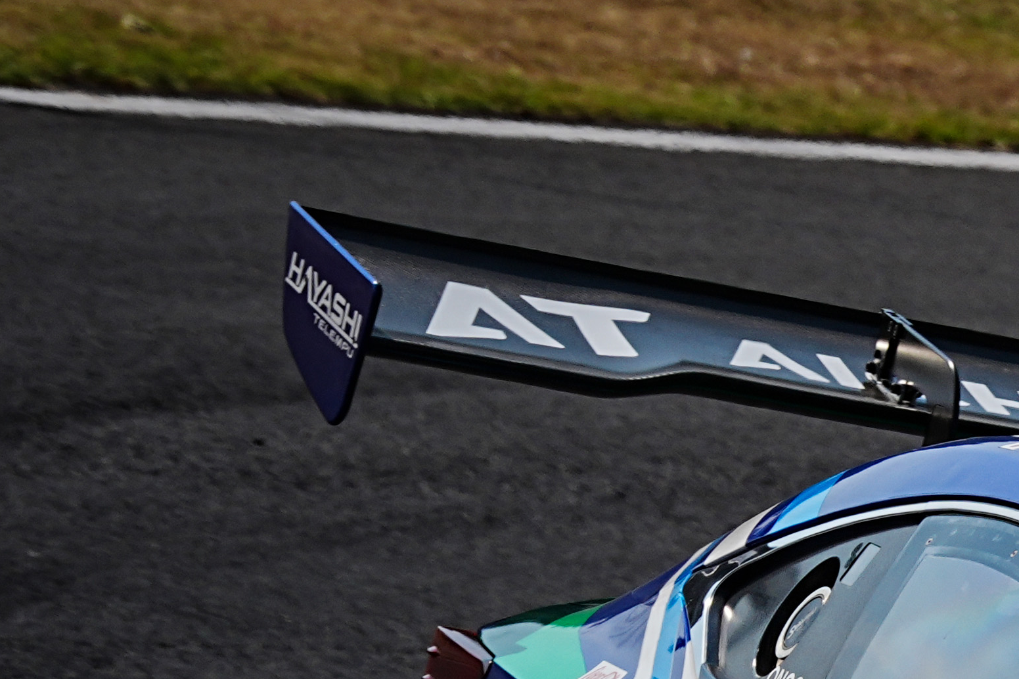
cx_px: 1851
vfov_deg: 0.9
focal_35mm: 1547
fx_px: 43785
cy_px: 932
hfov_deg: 1.3
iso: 200
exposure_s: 1/640
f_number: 14
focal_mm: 400
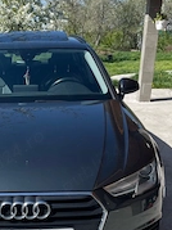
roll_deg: -1.5
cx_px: 28
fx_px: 385
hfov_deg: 24.7
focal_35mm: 58
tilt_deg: -20.8
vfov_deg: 32.5
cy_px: 177
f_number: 1.6
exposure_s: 1/5128
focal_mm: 5.1
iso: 50
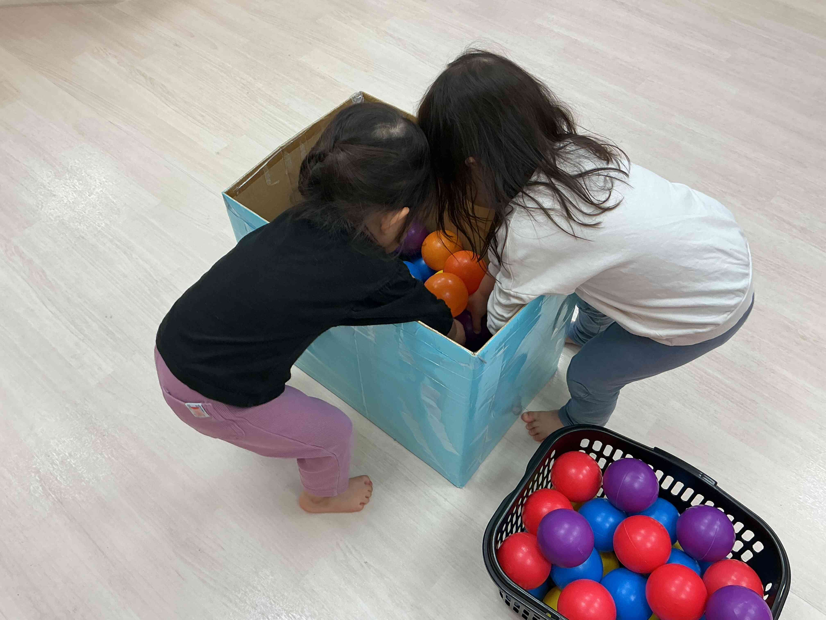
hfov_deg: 61.7
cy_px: 310
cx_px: 413
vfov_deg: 48.2
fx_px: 692
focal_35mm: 29
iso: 25
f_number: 1.8
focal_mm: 3
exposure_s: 1/100
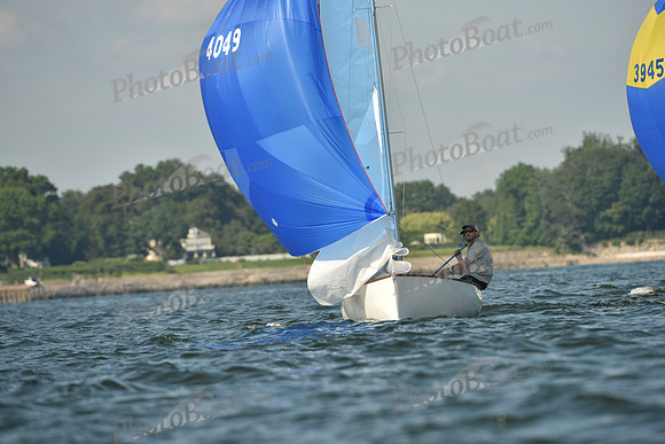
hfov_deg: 5.2
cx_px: 332
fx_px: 7390
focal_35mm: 400
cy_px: 222
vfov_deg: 3.4
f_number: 7.1
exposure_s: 1/1250
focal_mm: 400
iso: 250
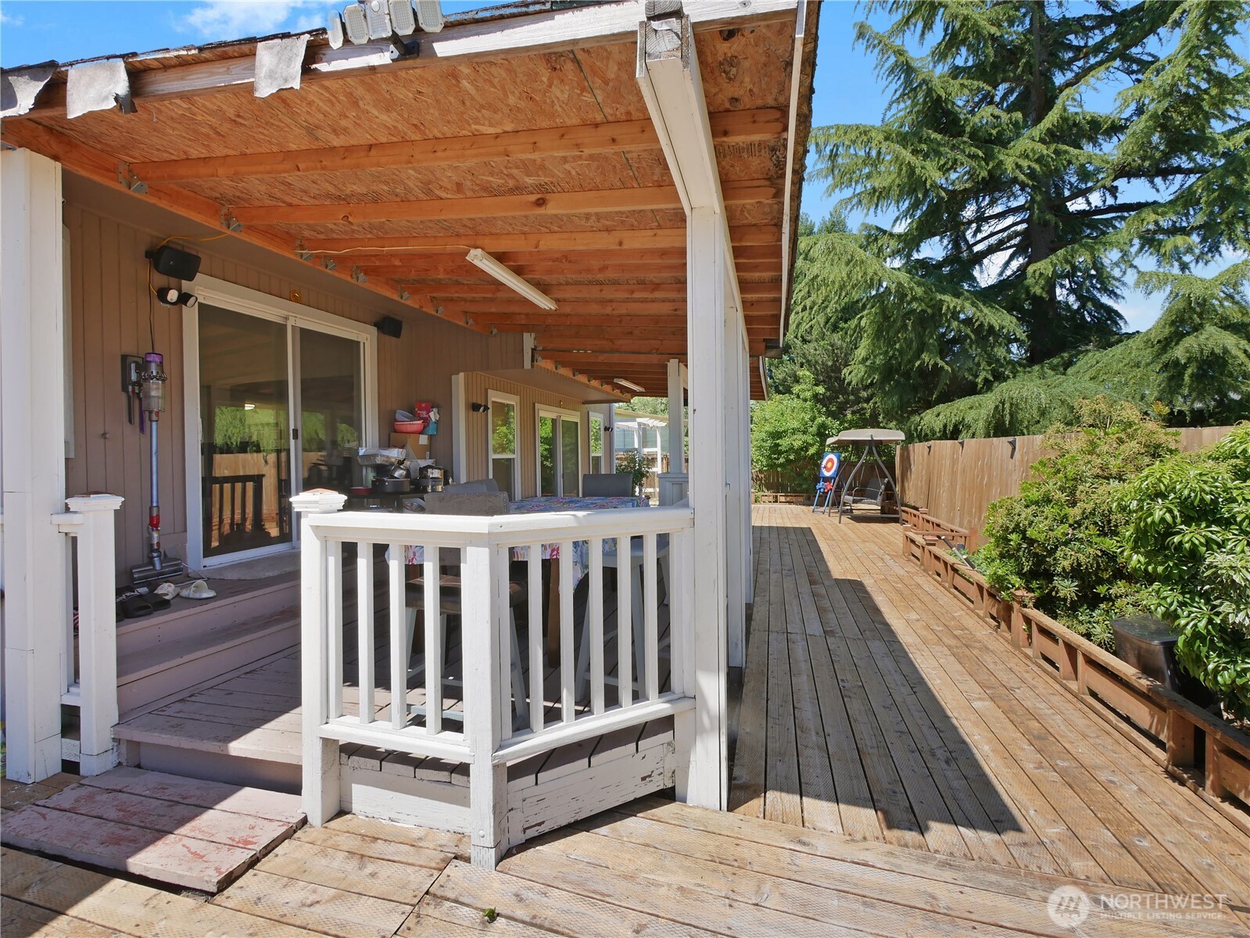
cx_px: 625
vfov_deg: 85.7
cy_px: 469
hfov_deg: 102.1
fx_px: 506
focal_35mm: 14
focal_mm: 7
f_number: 8
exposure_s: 1/80
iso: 200
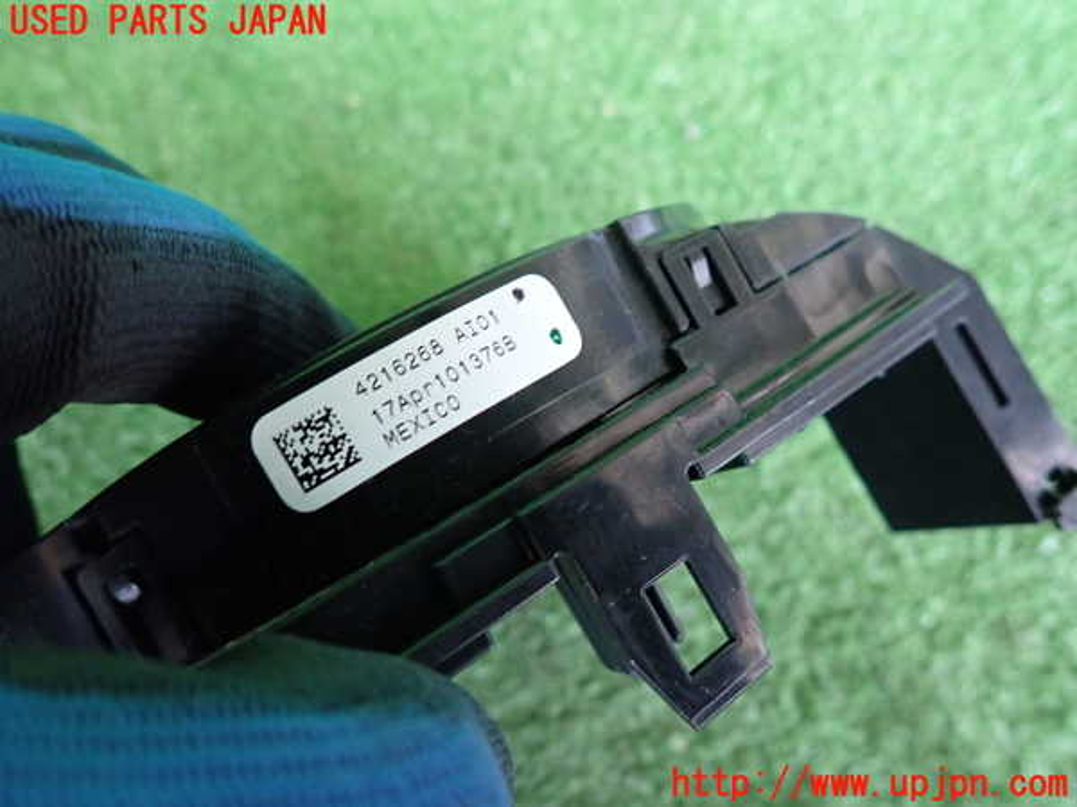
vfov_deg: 54.9
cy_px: 404
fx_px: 778
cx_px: 538
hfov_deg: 69.4
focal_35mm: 25
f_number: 2
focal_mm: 4.5
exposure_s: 1/30
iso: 400
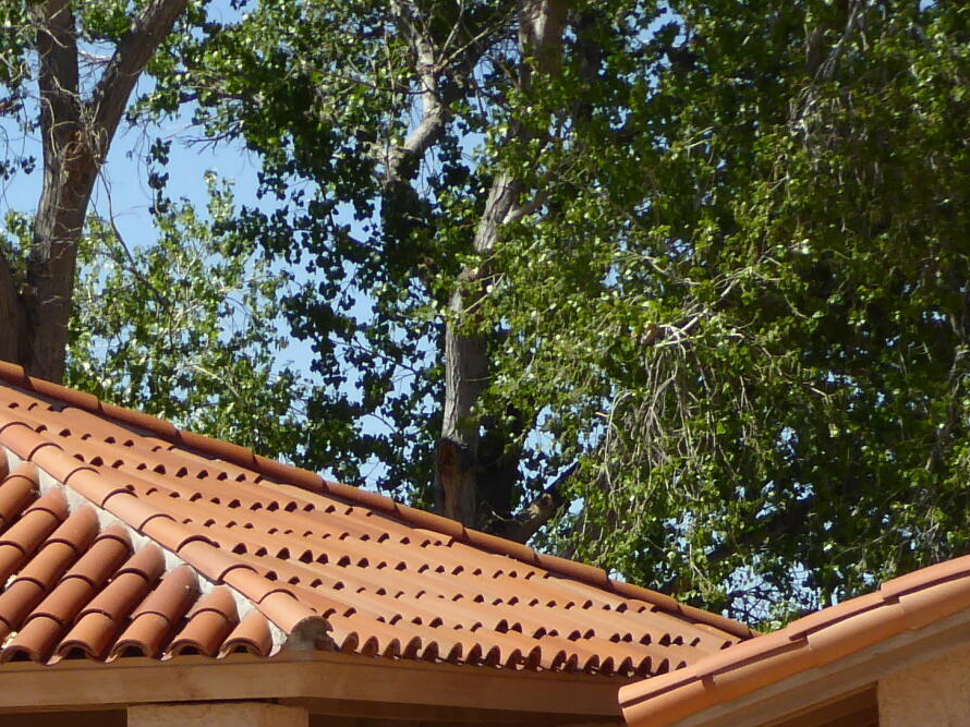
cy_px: 1062
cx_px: -180
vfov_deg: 6.2
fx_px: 6611
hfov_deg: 8.3
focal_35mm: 236
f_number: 4.5
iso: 100
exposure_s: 1/640
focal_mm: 12.5
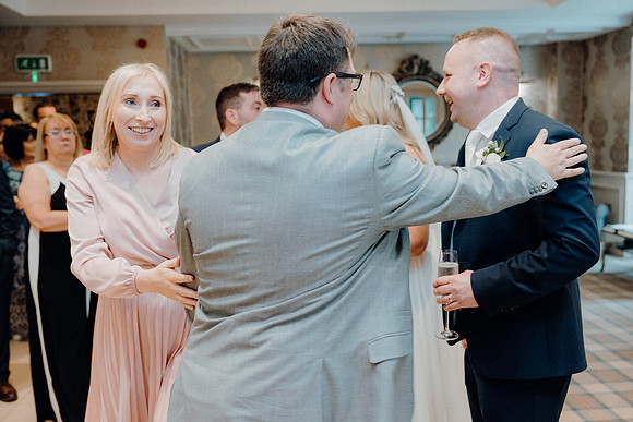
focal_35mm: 35
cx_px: 316
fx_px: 616
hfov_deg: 54.4
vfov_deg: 37.9
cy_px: 211
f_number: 3.5
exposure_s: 1/160
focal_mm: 35
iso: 2500
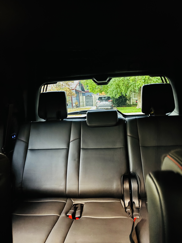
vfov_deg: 67.3
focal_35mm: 26
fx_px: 182
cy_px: 122
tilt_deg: -7.4
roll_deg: +2.6
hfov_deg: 53.1
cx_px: 91
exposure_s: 1/9
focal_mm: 5.96
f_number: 1.6
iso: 1250
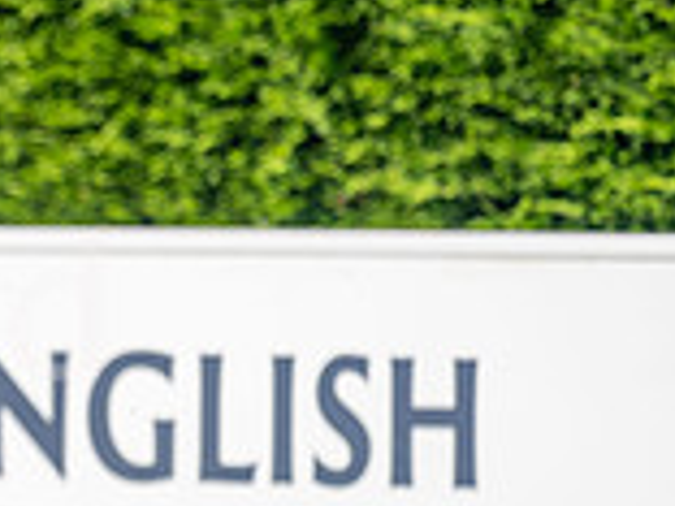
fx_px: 20962
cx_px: -450
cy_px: 348
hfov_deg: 1.8
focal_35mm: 1075
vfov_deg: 1.4
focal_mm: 300
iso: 200
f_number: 4
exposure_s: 1/1250
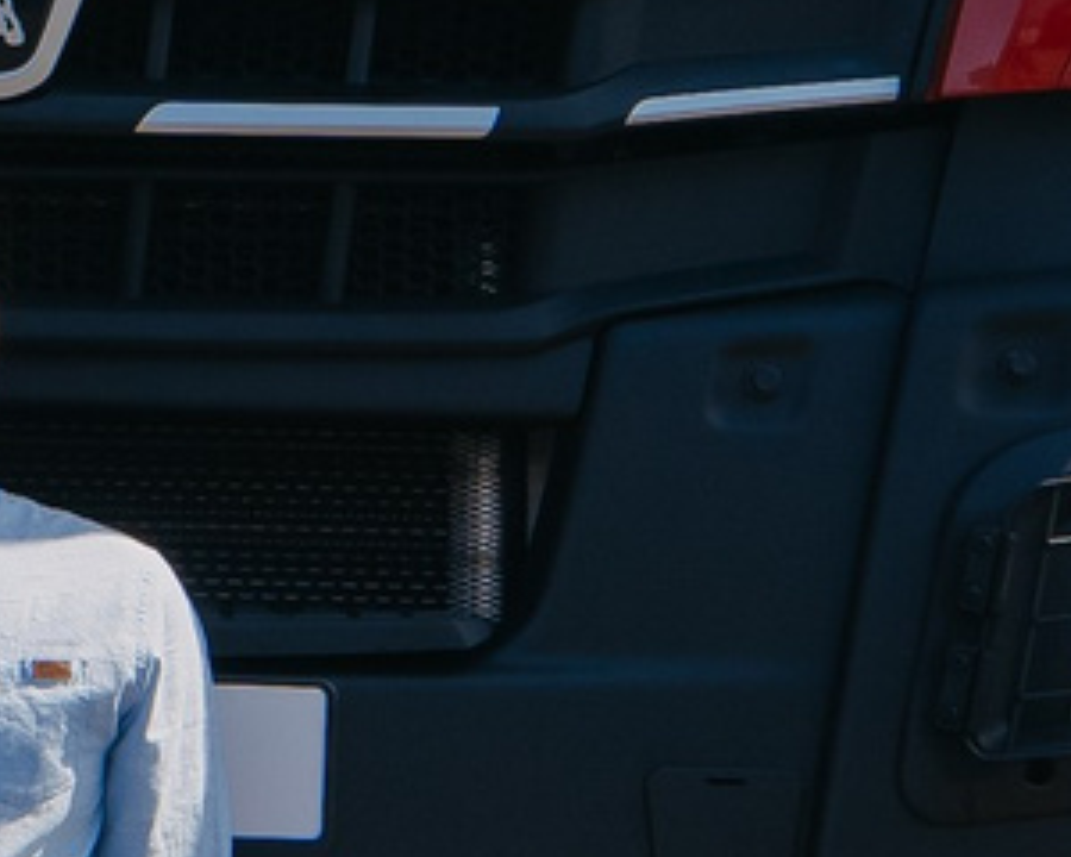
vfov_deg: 6.9
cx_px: -900
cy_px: 95
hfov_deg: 8.3
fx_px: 7100
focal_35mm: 224
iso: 100
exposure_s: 1/400
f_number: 6.3
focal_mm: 28
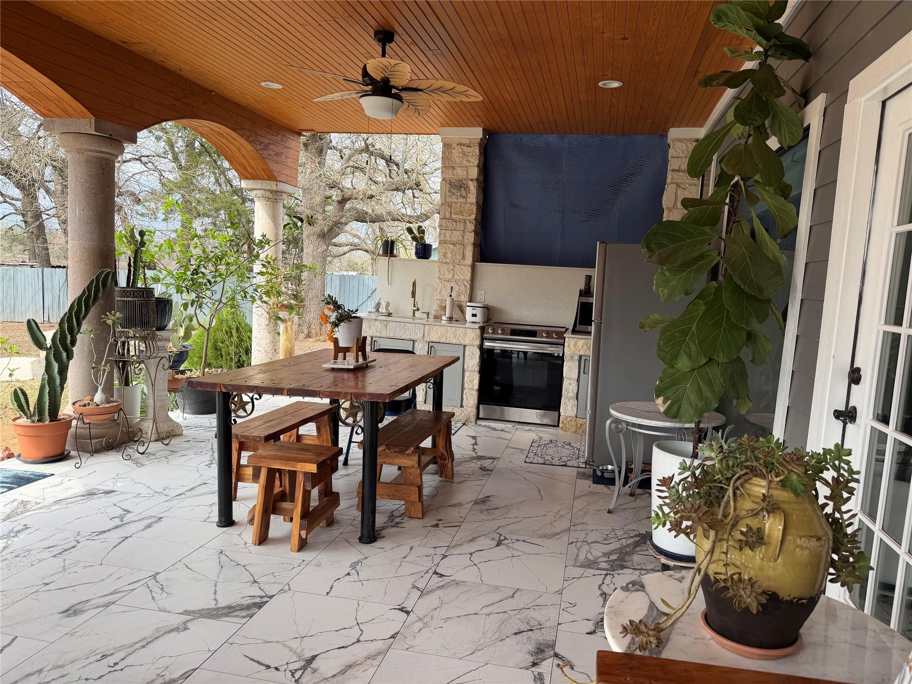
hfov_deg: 71.6
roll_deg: -3.2
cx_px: 456
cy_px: 342
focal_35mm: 24
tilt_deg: -6.1
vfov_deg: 56.8
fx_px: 632
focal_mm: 6.76
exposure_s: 1/765
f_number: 1.78
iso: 80
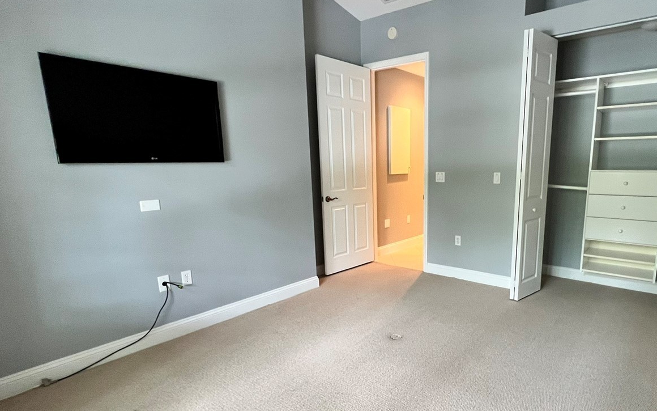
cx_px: 407
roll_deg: +0.5
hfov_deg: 86.4
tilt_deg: -11.0
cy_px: 235
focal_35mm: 19
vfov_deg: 61.9
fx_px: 340
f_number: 1.8
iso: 400
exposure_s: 1/60
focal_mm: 1.57
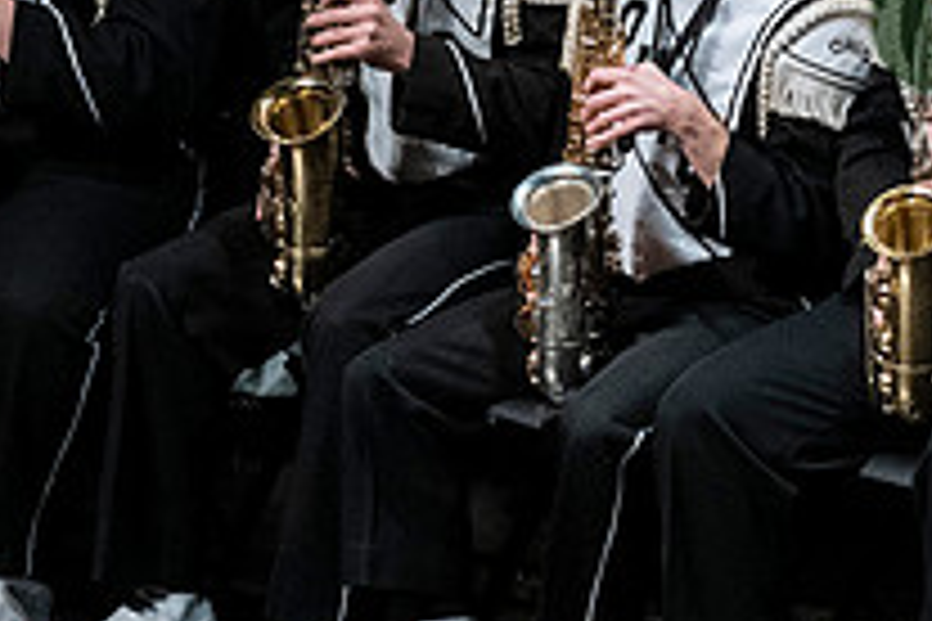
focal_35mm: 839
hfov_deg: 2.5
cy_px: -27
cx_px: 1211
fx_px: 21719
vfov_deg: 1.6
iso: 4000
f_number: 4
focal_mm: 200
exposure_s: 1/500
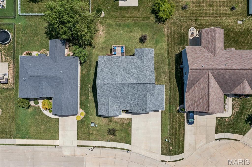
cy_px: 84
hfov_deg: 65.5
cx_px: 126
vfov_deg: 46.3
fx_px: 196
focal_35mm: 28
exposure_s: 1/80
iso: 100
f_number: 4
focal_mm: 10.3
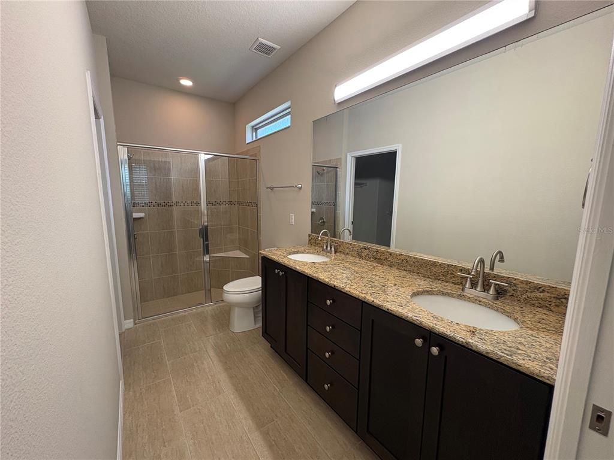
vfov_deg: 85.7
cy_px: 230
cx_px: 307
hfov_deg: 102.1
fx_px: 248
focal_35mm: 14
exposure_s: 1/60
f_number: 2.2
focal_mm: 2.22
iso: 200
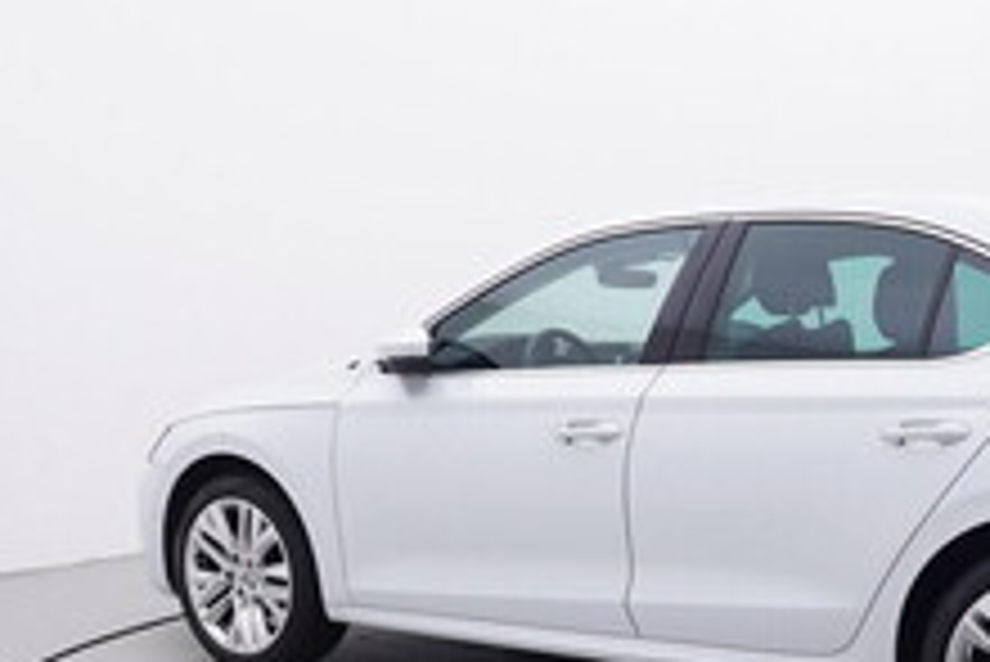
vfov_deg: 23.7
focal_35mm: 56
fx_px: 1548
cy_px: 534
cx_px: 767
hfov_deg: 34.6
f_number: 5
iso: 200
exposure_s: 1/80
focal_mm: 15
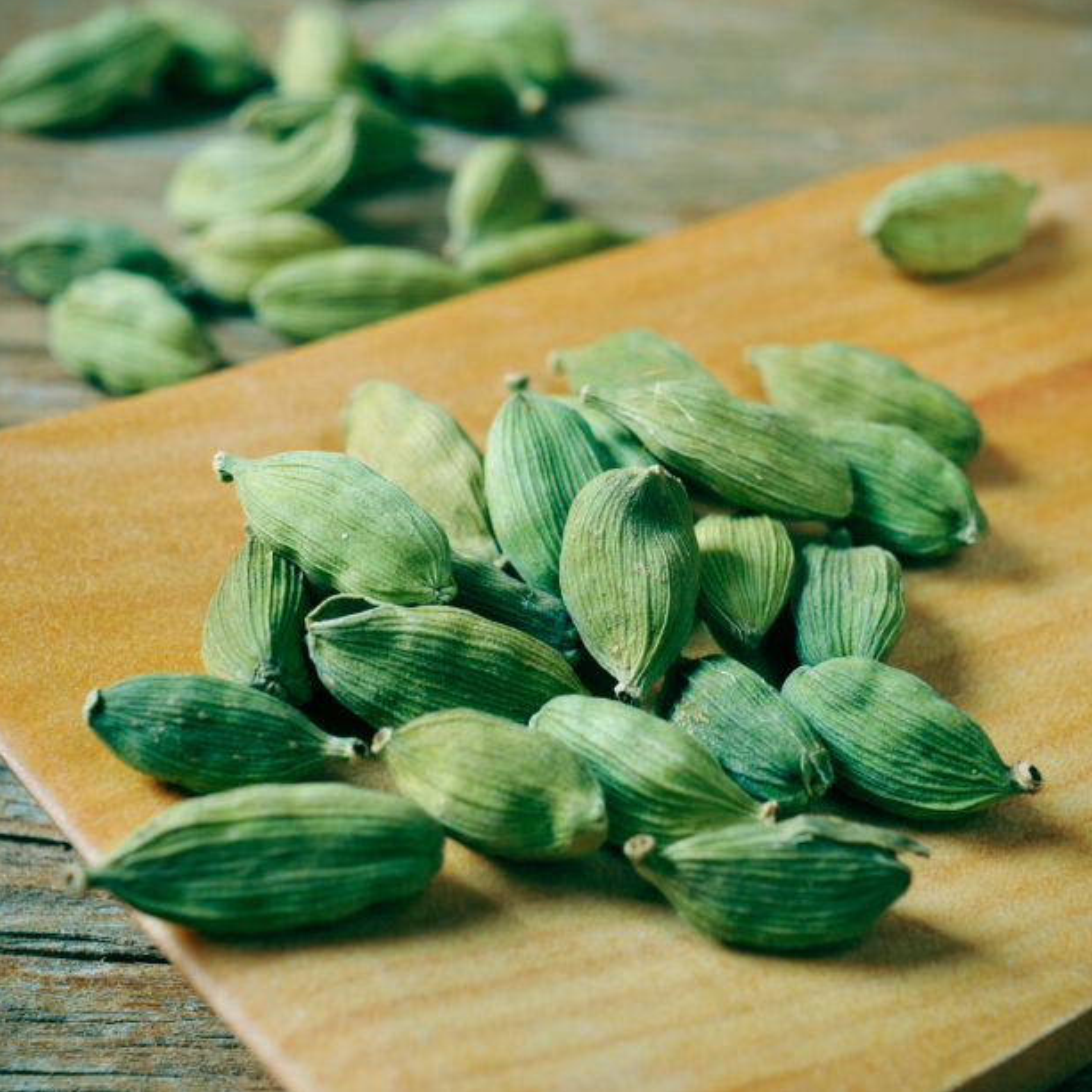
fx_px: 2414
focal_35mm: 68
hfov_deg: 25.5
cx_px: 554
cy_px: 543
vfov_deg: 25.5
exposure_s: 1/6
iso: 200
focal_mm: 35
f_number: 9
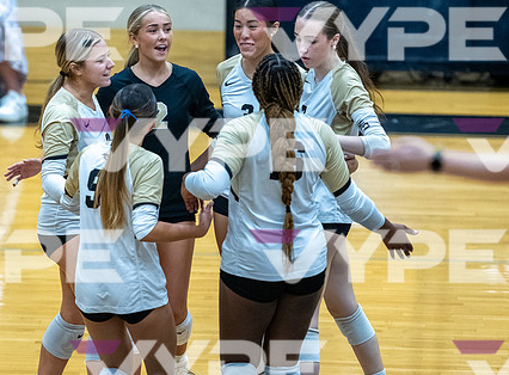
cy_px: 82
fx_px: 6269
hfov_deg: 4.6
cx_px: 123
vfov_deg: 3.4
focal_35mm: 429
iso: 3200
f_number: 2
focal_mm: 200
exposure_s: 1/1600
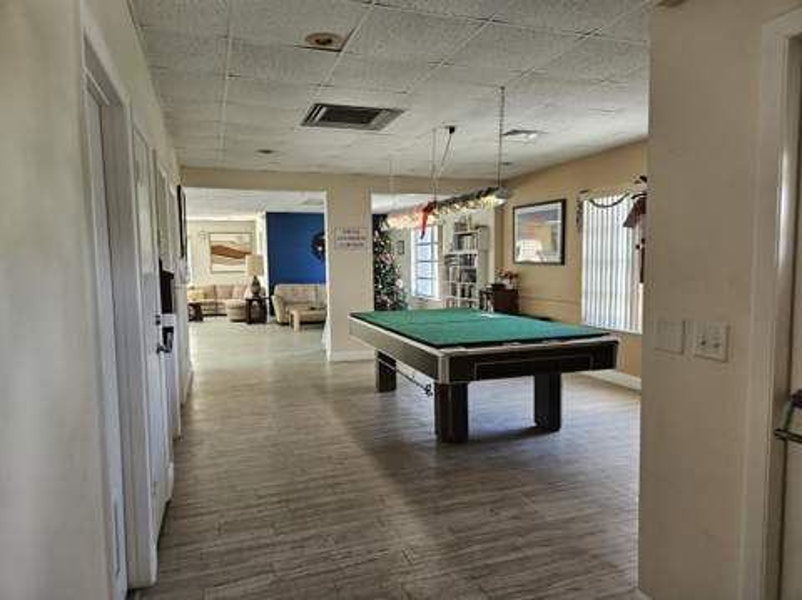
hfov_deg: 74.0
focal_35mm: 23
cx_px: 401
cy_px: 300
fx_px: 532
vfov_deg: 58.8
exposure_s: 1/120
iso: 250
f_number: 1.8
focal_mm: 5.4
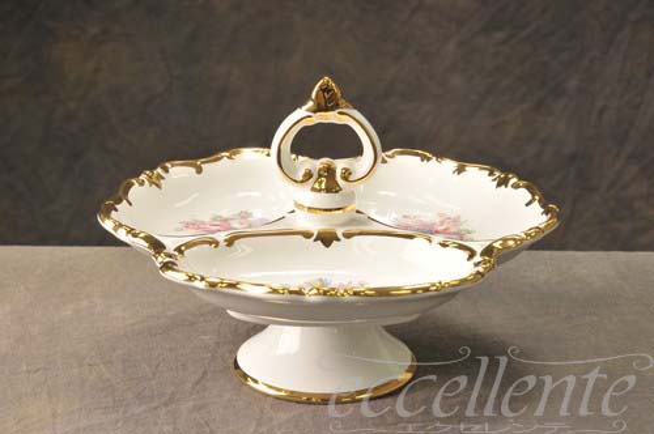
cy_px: 217
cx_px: 327
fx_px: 1905
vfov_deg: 13.0
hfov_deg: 19.5
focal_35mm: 105
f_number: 11
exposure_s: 1/100
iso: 640
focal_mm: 70
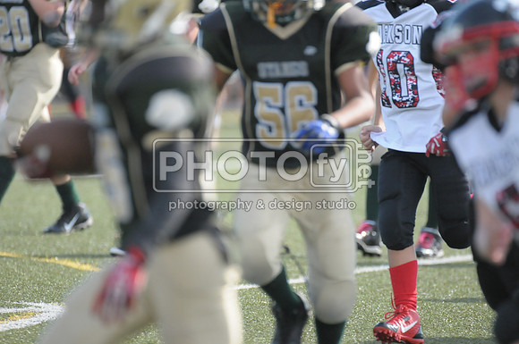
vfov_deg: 2.5
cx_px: 260
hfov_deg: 3.8
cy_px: 172
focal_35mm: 540
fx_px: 7774
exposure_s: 1/3200
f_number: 4
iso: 1600
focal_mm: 360
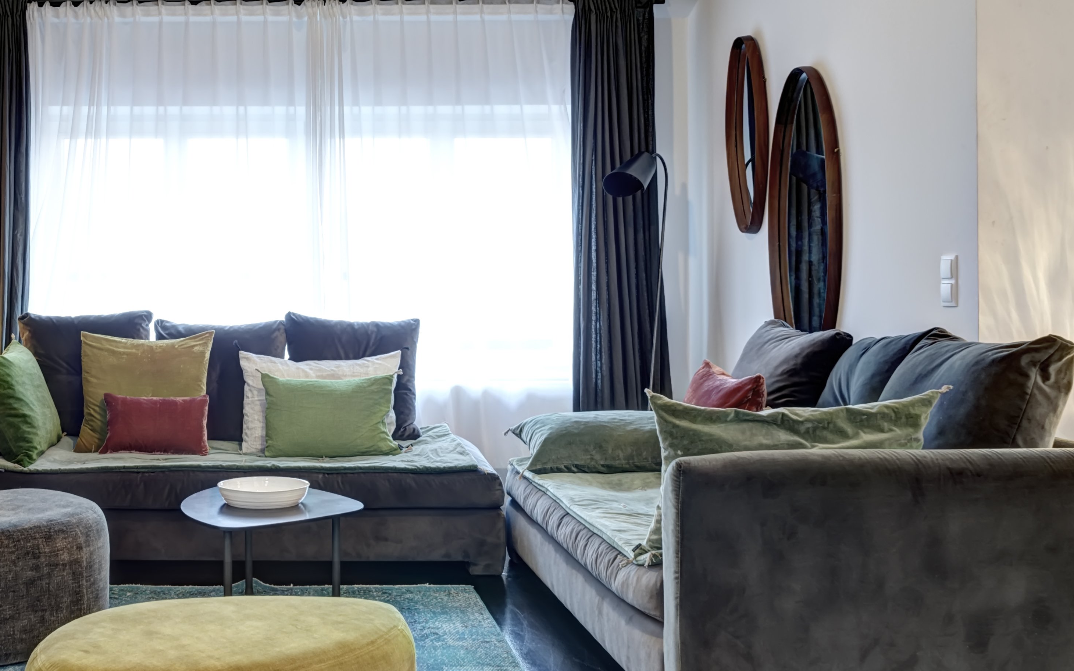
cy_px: 256
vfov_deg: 30.4
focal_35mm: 42
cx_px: 304
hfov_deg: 46.0
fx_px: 1229
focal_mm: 20
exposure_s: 6
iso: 125
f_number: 11
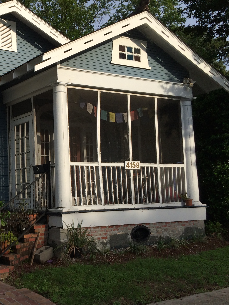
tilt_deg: +4.4
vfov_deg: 40.4
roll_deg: +2.6
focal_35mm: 47
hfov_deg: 28.9
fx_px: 415
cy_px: 162
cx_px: 0
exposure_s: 1/2283
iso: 32
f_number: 2.2
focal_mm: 4.15
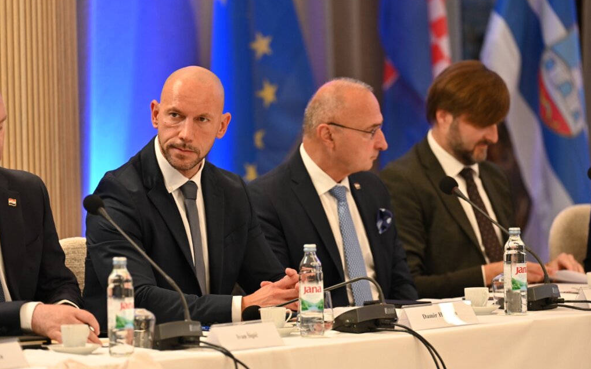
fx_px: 3302
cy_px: 190
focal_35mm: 205
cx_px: 296
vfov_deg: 6.4
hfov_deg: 10.2
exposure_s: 1/250
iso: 1600
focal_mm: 200
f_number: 3.5
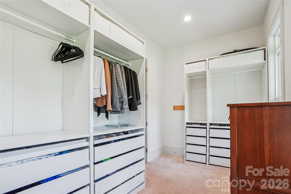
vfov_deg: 73.7
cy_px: 97
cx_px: 146
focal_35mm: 16
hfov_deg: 96.7
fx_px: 129
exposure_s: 1/4
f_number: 8
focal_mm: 11
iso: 100
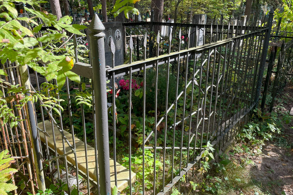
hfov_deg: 65.5
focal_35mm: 28
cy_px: 91
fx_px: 228
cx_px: 143
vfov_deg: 46.4
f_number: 1.6
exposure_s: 1/449
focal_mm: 4.2
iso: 32
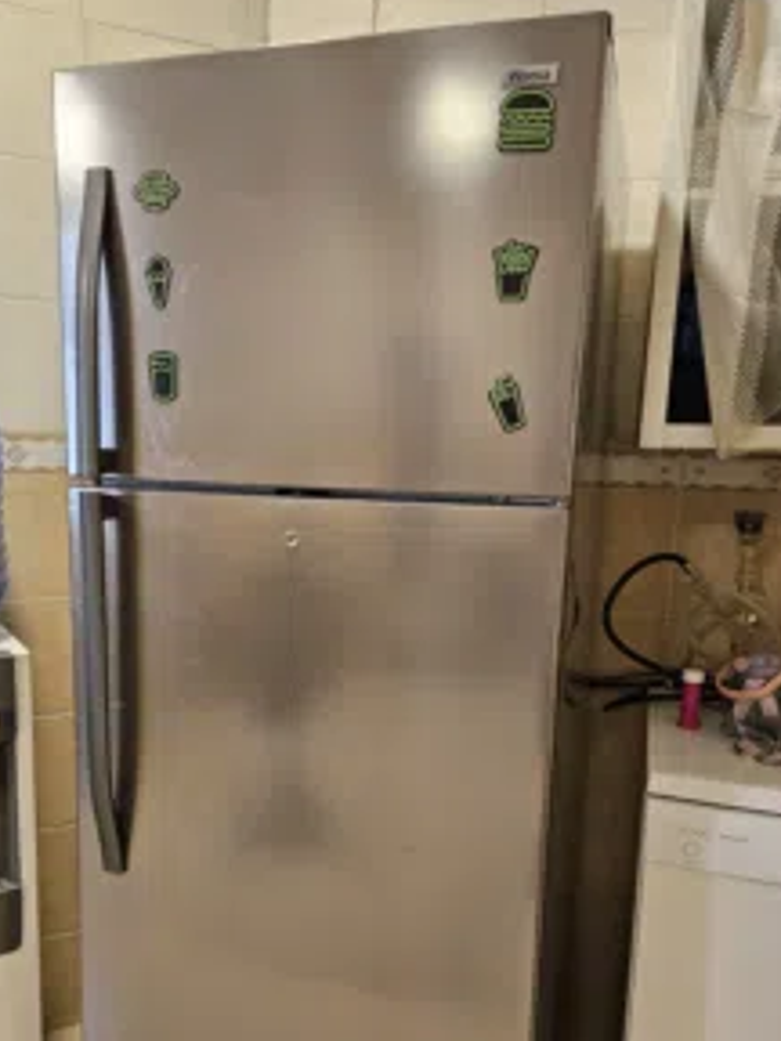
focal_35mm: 32
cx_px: 322
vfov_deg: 56.2
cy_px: 640
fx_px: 963
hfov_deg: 44.0
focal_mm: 5.4
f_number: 1.8
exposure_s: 1/100
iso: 500
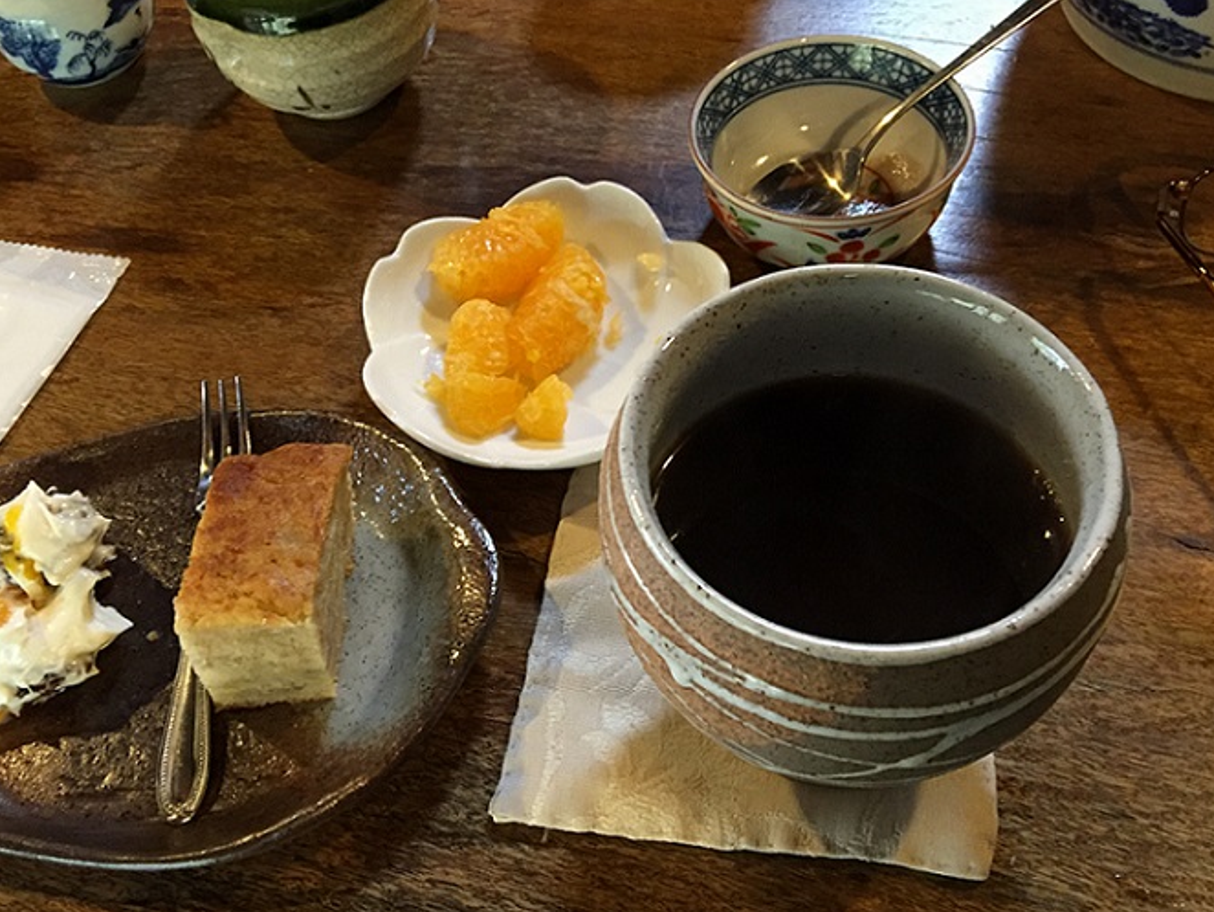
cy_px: 462
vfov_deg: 38.7
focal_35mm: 37
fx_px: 1298
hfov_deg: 50.1
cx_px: 597
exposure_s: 1/30
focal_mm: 4.15
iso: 200
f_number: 2.2
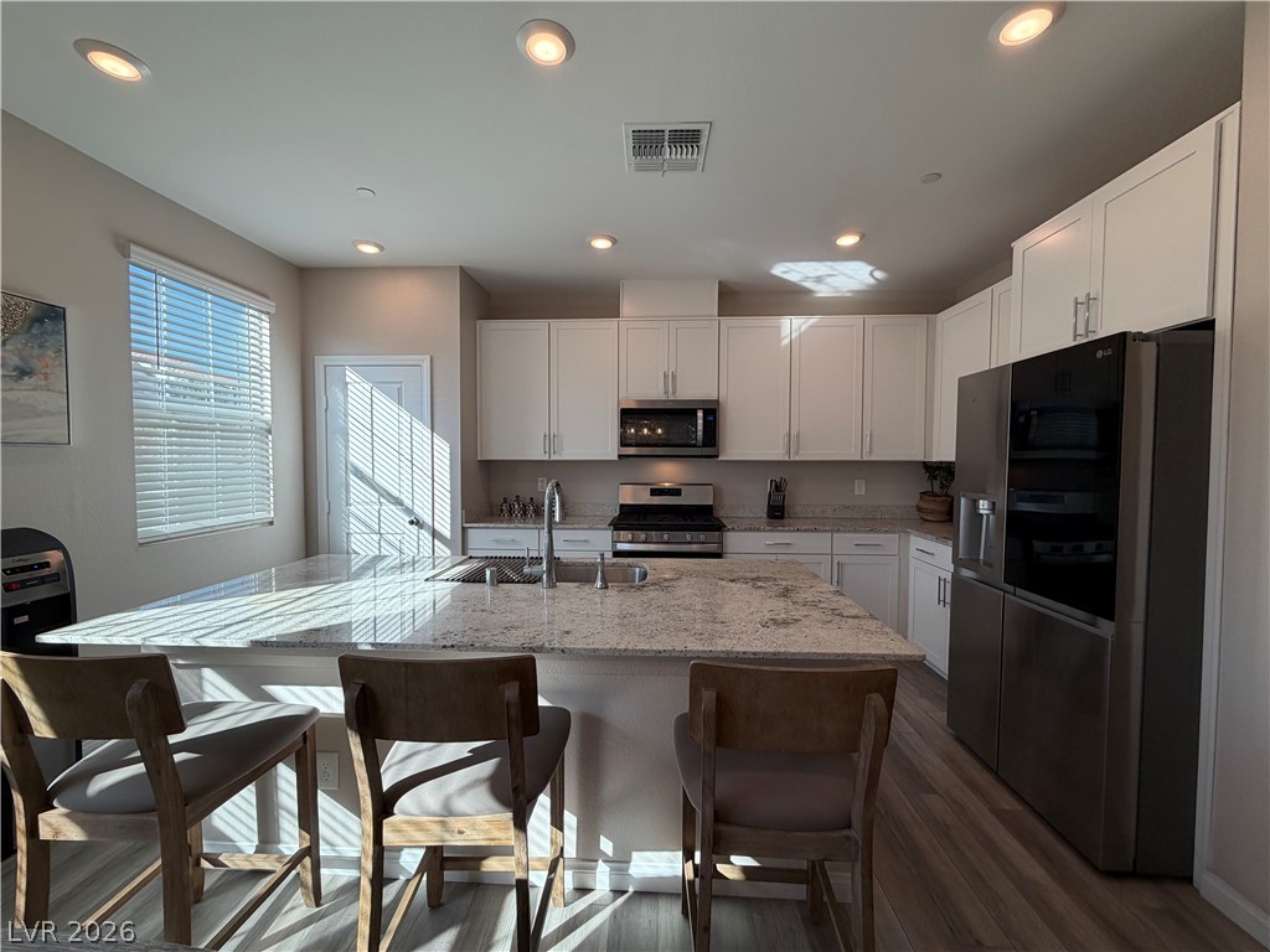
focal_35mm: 14
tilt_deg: -2.3
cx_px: 635
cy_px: 476
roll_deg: +0.6
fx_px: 514
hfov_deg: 102.1
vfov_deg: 85.7
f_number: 2.2
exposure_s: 1/173
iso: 50
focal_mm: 2.22
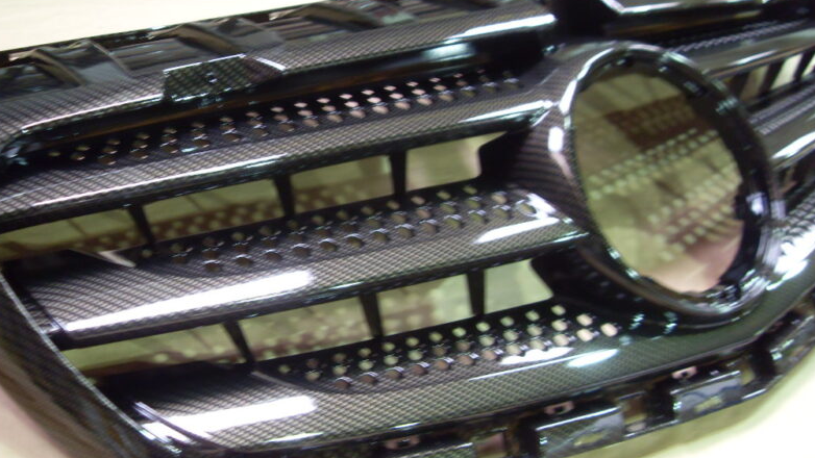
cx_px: 402
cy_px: 230
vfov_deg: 30.4
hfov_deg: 51.6
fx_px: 843
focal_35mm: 39
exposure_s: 1/10
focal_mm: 6.3
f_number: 2.8
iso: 200
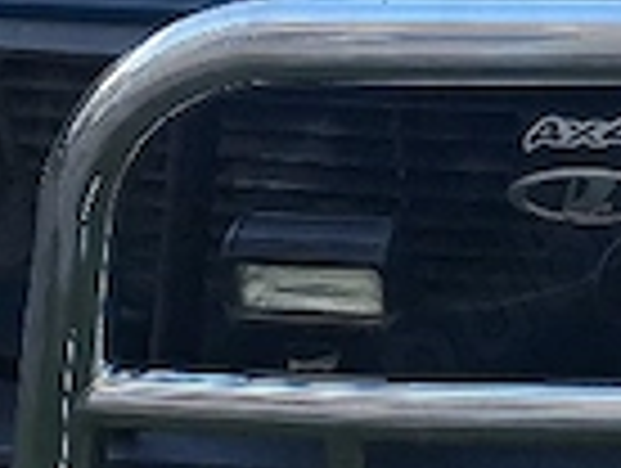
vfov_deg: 12.8
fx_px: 1797
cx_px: 842
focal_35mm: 100
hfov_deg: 18.1
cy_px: -486
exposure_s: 1/833
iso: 40
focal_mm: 5.54
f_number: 1.8
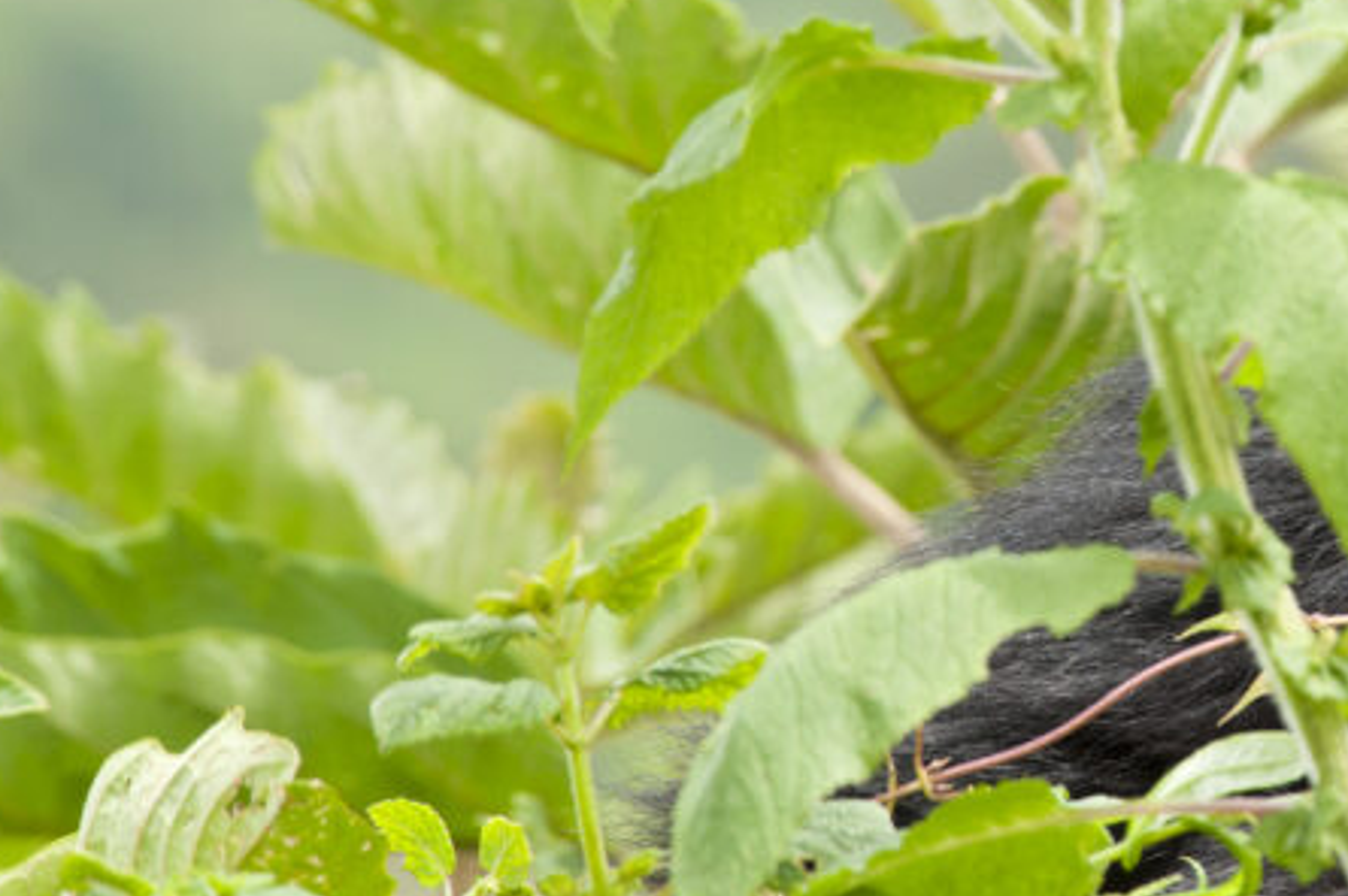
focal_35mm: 690
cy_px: 283
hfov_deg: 3.0
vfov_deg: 2.0
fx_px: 25817
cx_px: 1336
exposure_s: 1/400
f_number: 10
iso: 400
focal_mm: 300
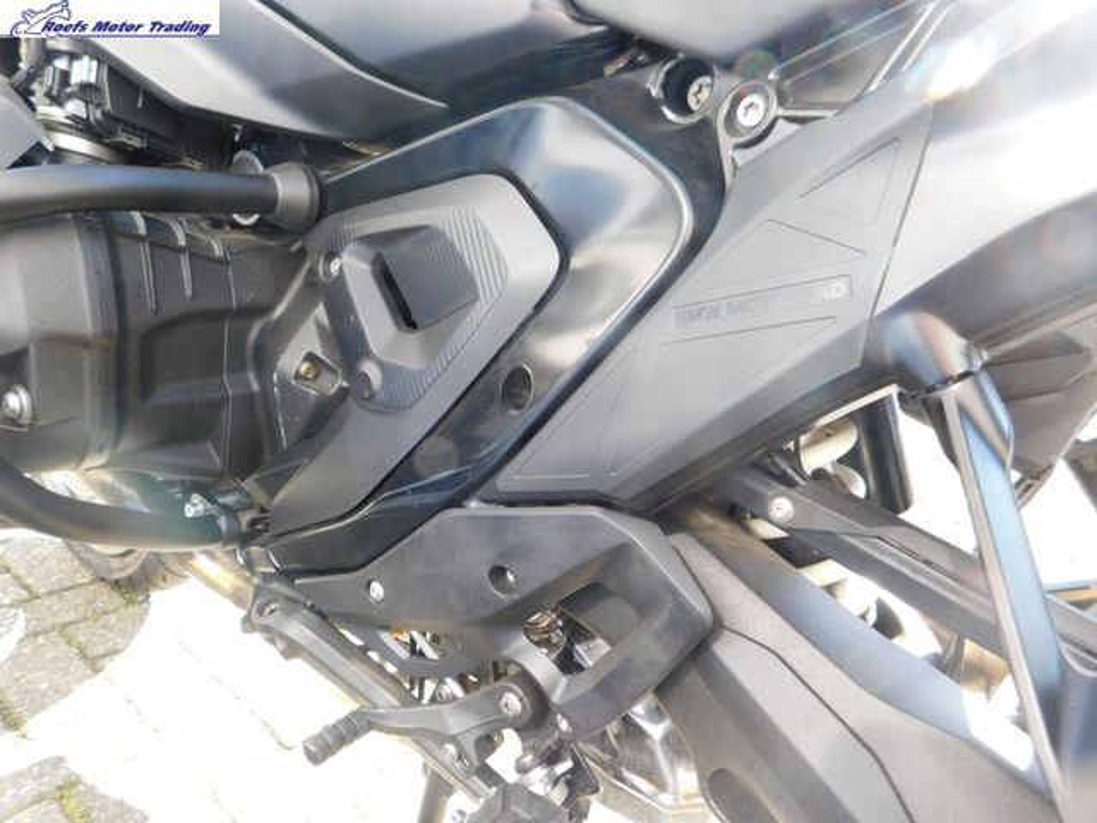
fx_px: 729
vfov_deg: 58.9
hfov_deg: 73.9
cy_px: 412
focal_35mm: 23
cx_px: 548
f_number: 3
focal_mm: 4
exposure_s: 1/80
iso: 125
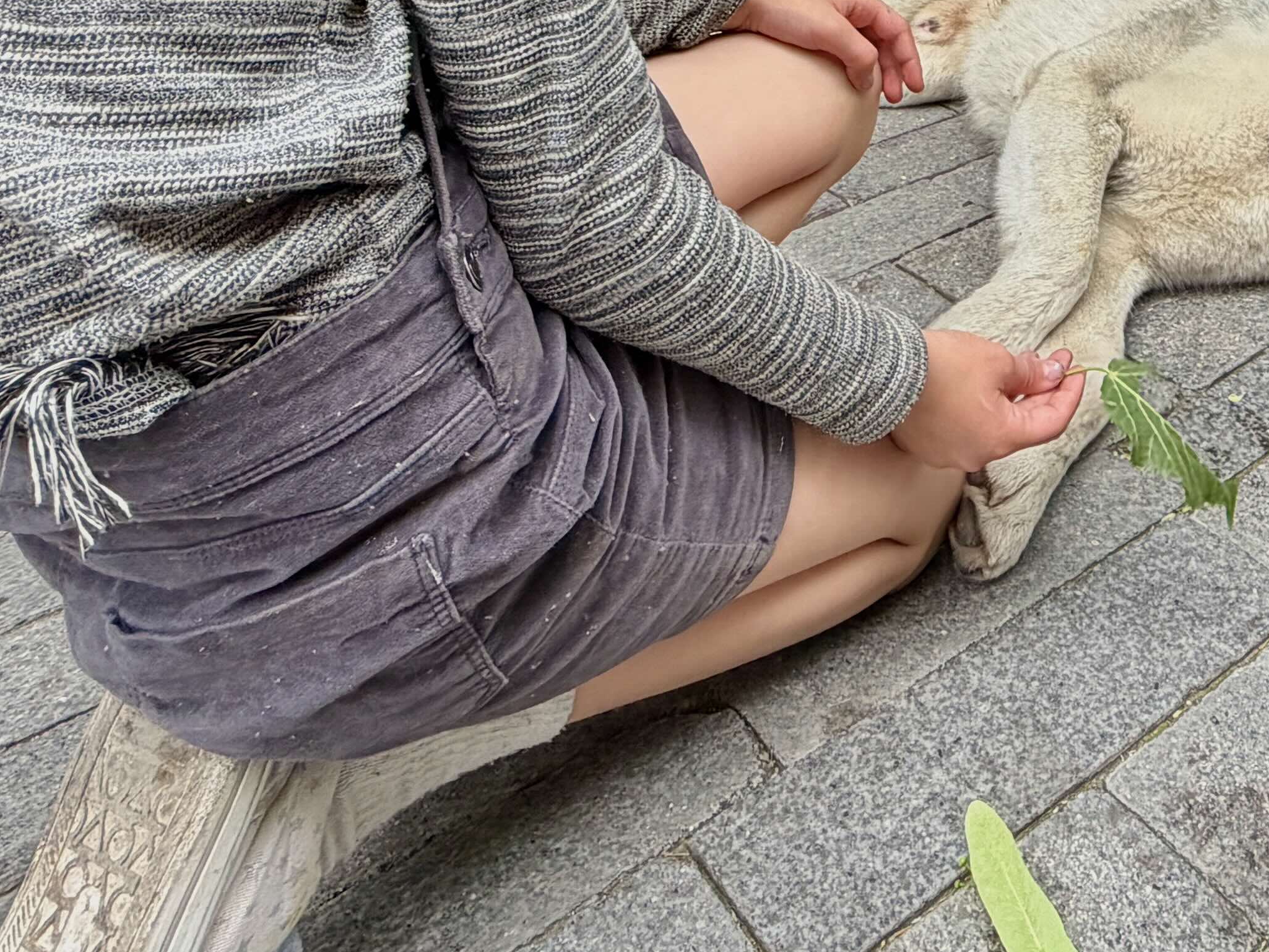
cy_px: -243
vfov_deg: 30.2
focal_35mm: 39
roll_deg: -0.6
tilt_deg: -7.6
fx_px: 1430
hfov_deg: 43.5
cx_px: 1153
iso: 50
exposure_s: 1/289
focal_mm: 2.22
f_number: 2.2
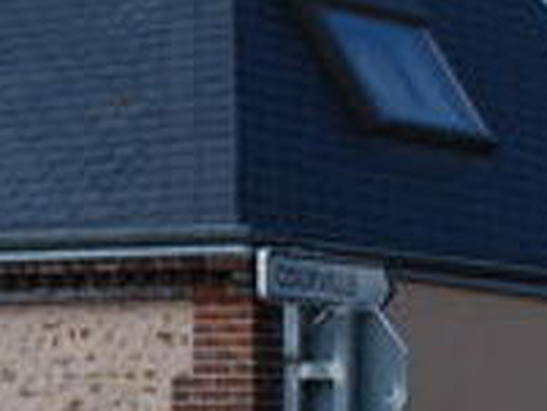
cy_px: 147
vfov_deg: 7.1
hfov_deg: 9.2
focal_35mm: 208
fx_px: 3295
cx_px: -297
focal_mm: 29
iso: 100
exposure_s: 1/200
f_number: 7.1
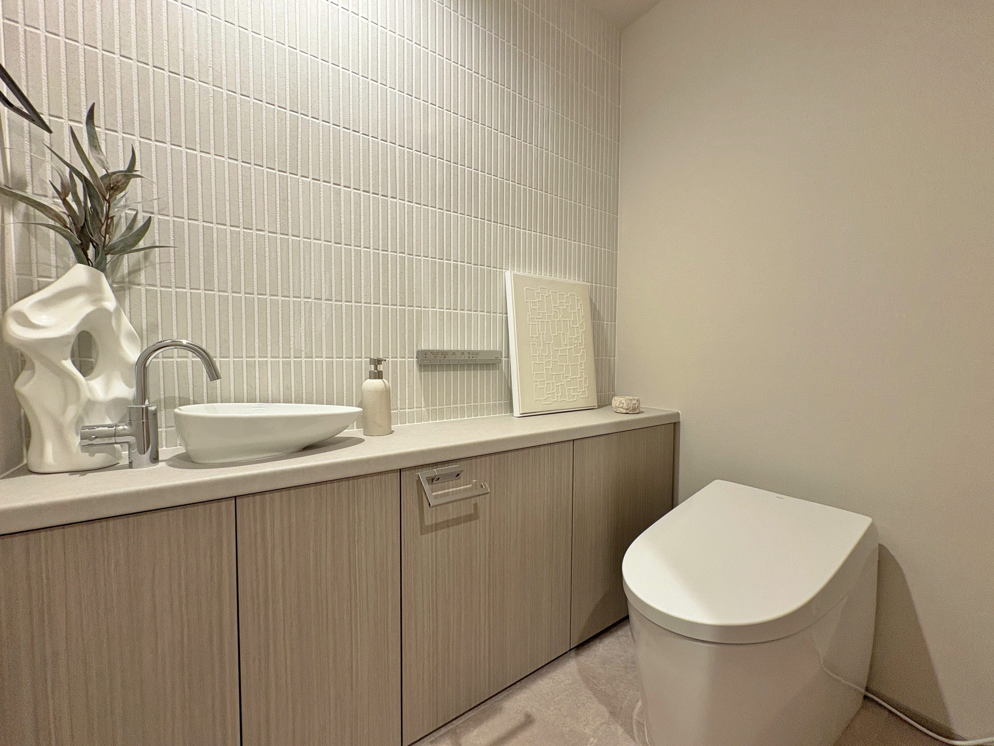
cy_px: 373
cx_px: 497
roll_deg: +0.4
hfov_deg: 102.1
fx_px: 402
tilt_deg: -3.0
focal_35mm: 14
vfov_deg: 85.7
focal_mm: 2.22
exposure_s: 1/50
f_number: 2.2
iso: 320
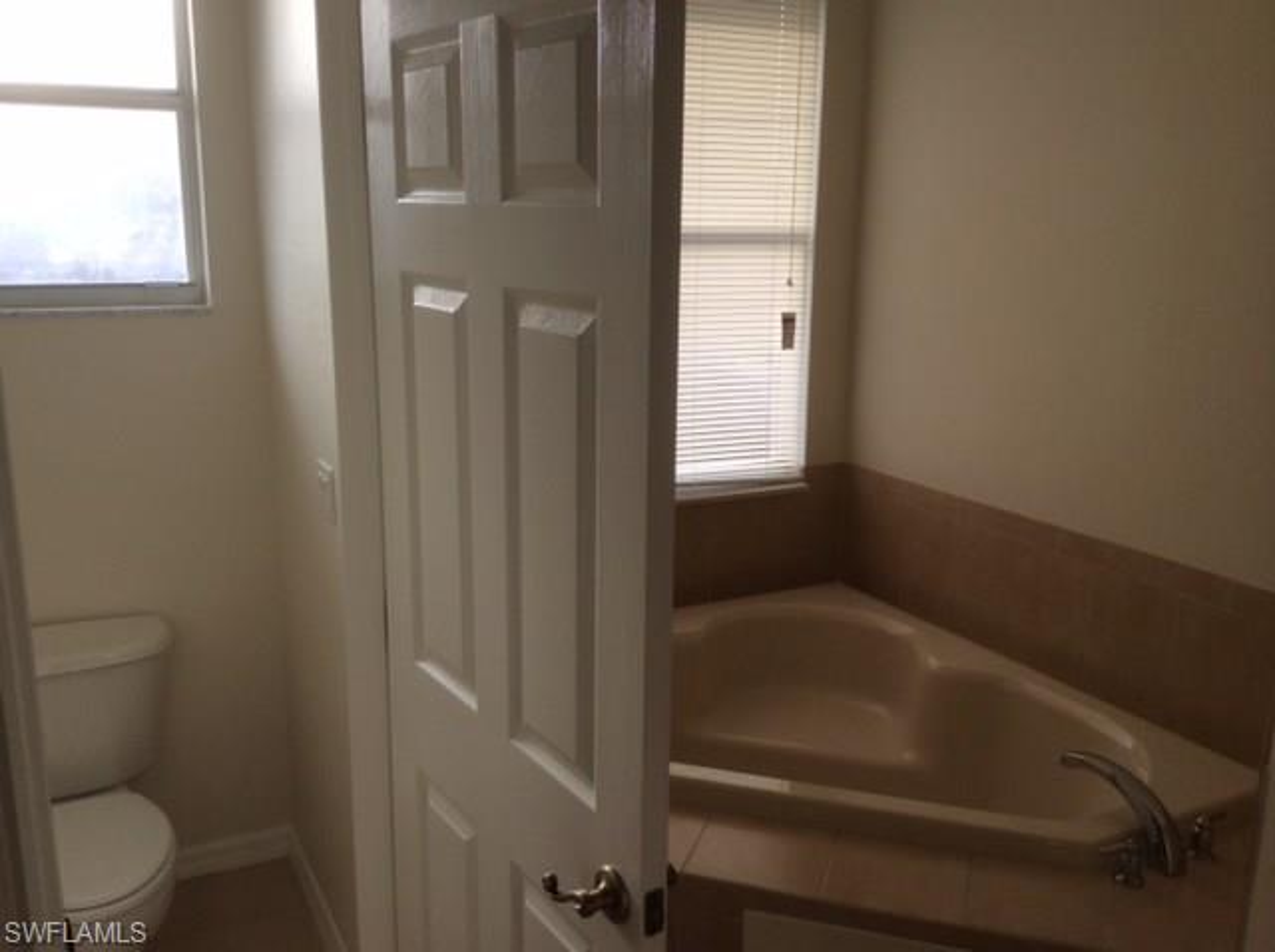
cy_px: 476
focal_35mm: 33
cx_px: 638
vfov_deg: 42.8
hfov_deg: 55.4
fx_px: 1214
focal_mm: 3.3
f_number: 2.4
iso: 32
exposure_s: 1/155
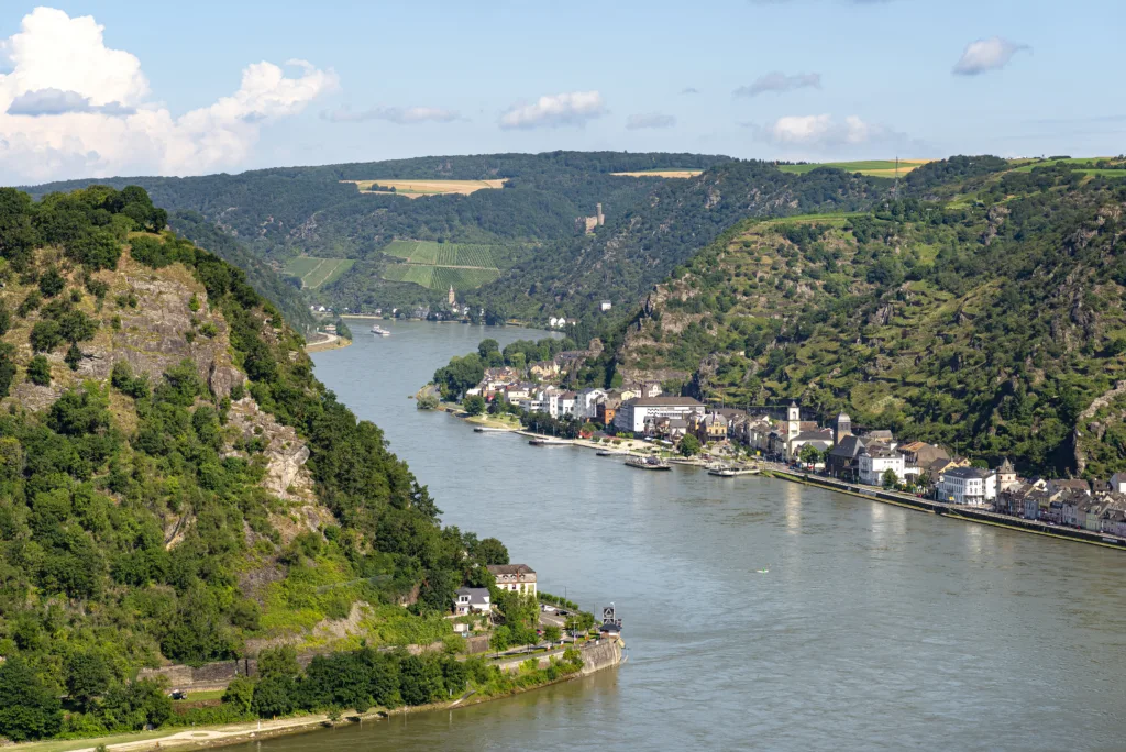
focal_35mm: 100
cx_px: 563
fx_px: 3129
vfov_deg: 13.7
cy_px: 376
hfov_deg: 20.4
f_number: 8
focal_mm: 100
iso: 100
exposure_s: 1/400
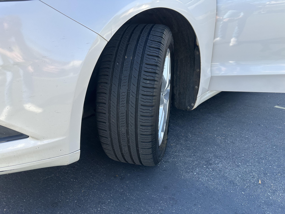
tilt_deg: -18.8
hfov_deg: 71.6
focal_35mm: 24
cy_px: 107
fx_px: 198
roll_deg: +0.3
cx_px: 142
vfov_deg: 56.8
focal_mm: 6.86
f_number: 1.78
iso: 80
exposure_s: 1/685
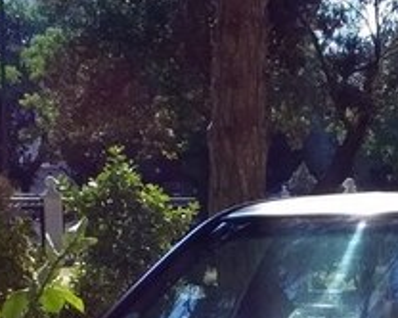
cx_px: 453
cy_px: 440
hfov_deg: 19.1
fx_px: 1130
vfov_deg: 15.1
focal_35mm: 96
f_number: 2.2
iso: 40
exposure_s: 1/653
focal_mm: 3.3
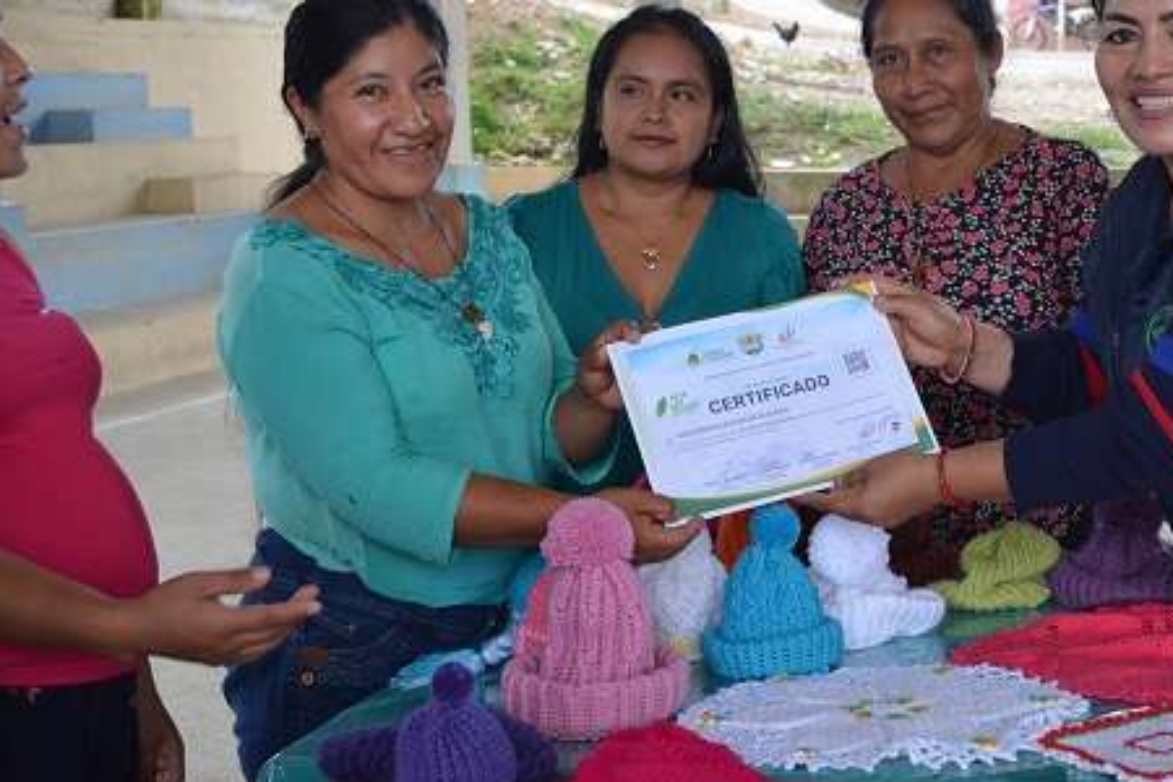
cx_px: 842
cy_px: 356
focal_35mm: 65
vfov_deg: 20.9
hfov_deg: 30.6
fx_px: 2118
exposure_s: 1/125
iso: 400
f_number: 5.6
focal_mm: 30
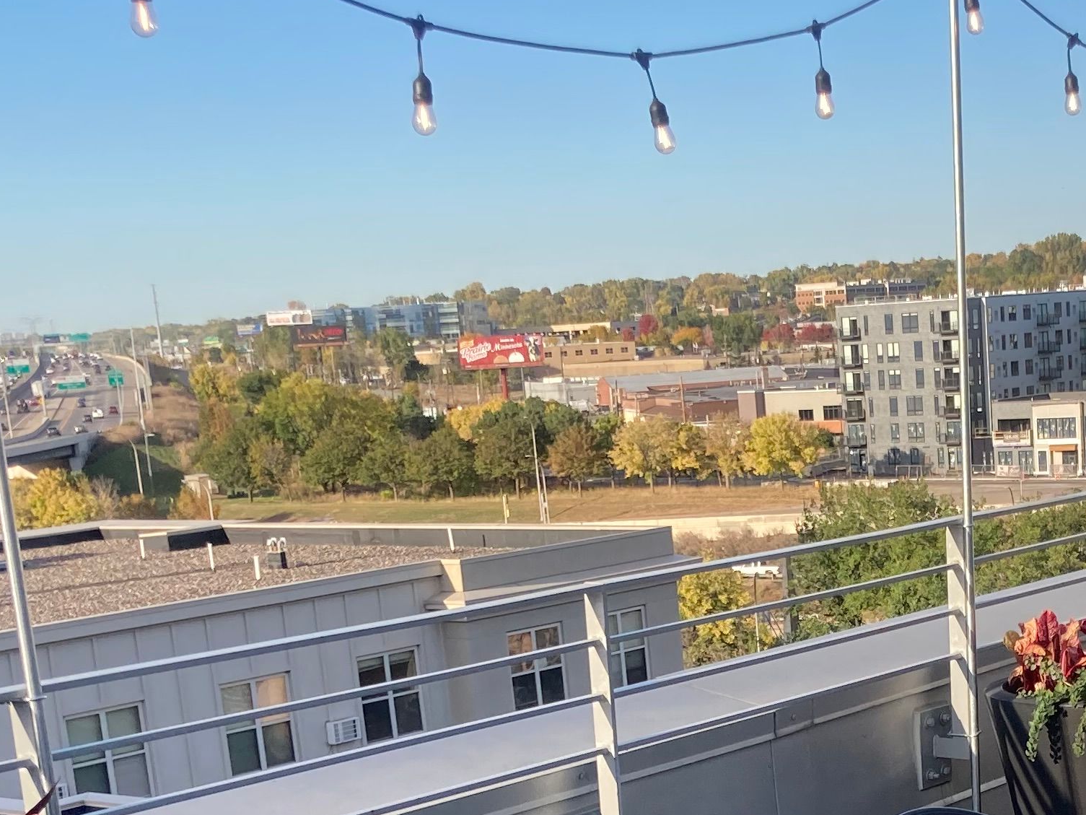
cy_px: 936
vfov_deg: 18.7
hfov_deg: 25.5
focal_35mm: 75
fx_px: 2353
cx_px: 894
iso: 20
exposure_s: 1/813
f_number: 1.8
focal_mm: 3.99
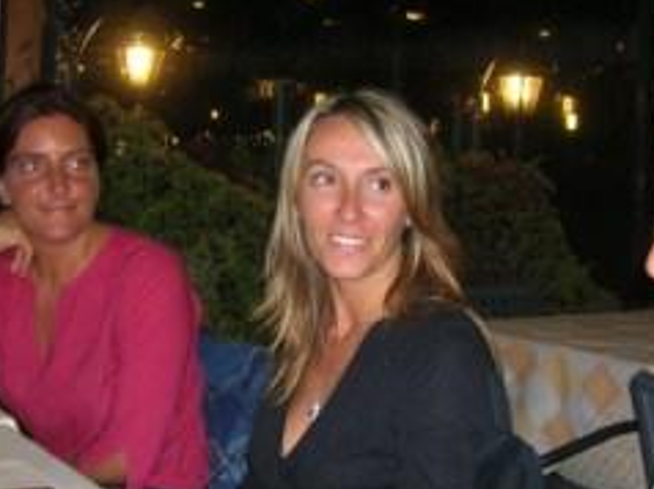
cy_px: 232
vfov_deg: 22.9
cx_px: 385
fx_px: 1208
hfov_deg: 30.2
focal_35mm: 64
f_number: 2.9
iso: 83
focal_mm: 5.7
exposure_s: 1/60.1
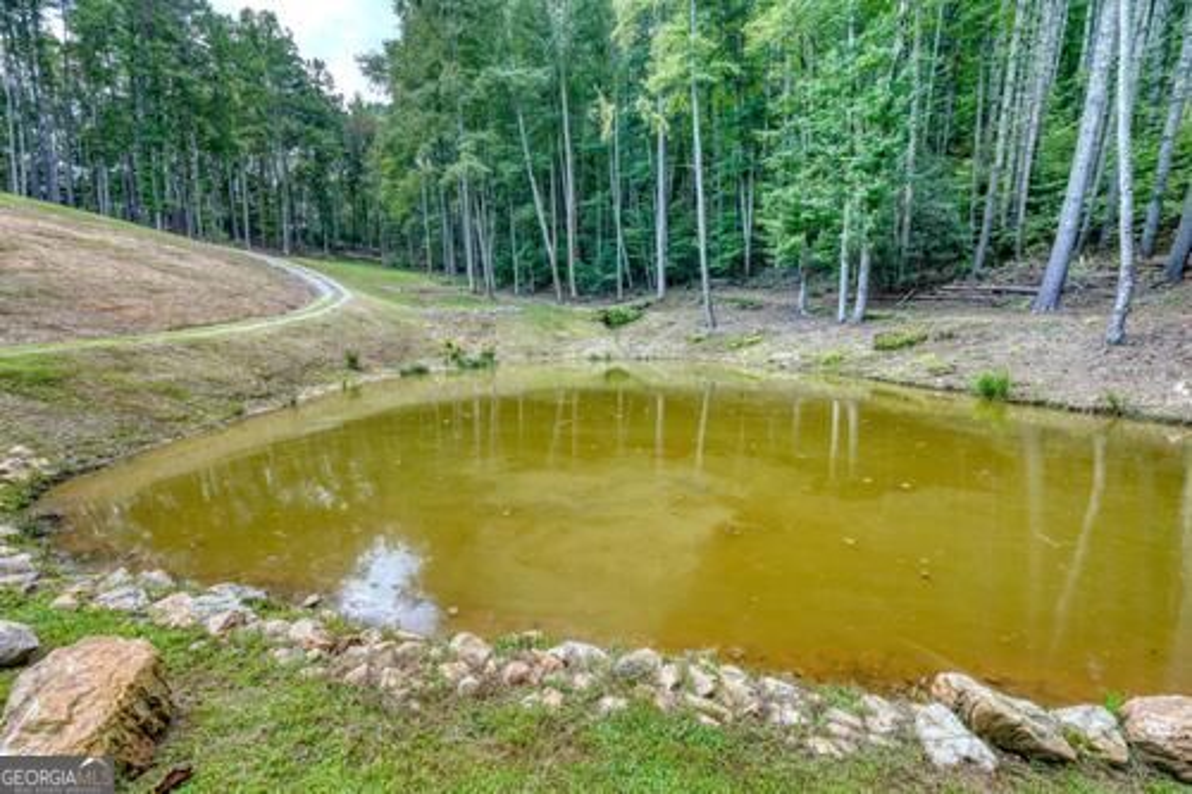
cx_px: 596
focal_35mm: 15
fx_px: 496
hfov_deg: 100.4
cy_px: 397
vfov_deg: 77.3
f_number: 8
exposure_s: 1/4
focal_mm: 10
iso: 100
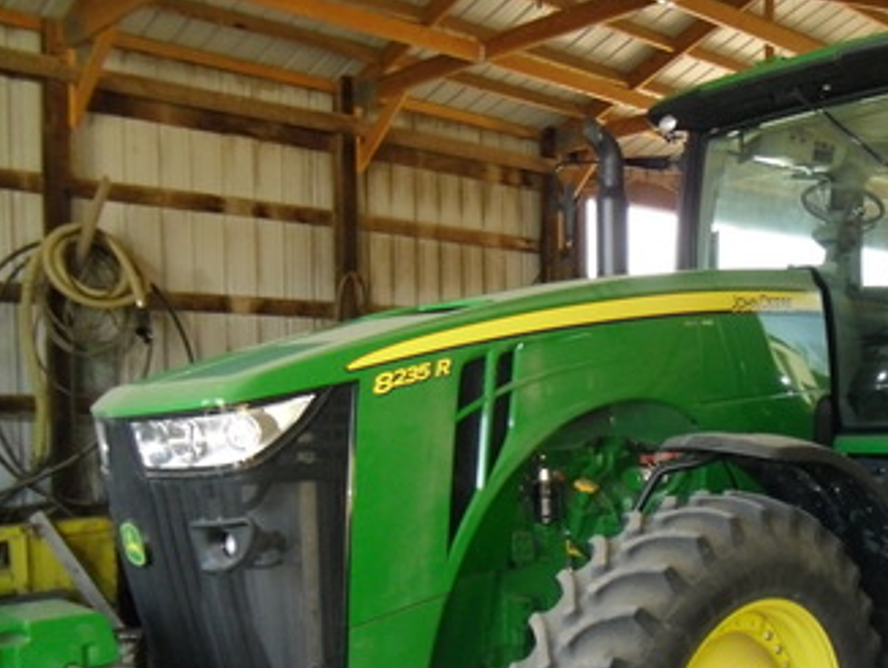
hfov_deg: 40.5
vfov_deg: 31.9
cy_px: 450
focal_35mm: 45
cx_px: 700
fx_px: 1155
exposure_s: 1/60
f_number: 3.2
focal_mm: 4.9
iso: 400
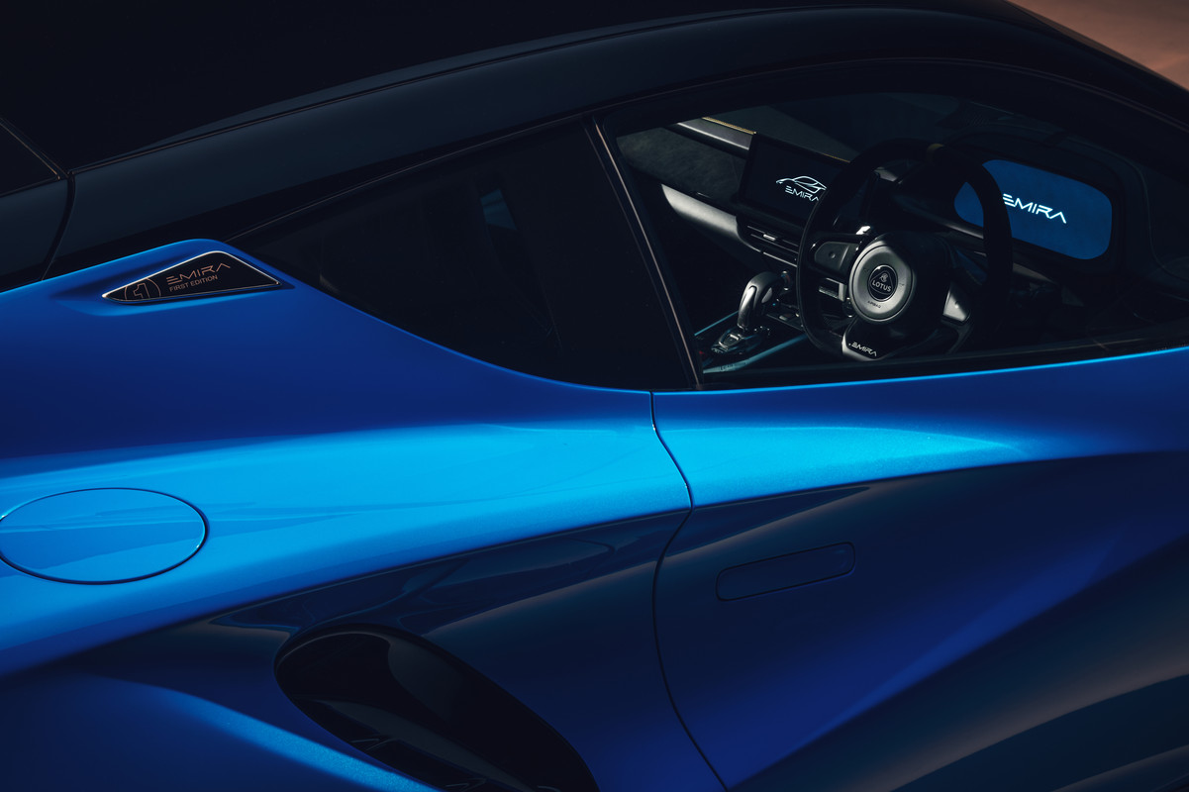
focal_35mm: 55
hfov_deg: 36.3
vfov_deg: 24.6
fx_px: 1816
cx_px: 594
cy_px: 396
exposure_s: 3.2
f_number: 13
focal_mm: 55
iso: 160
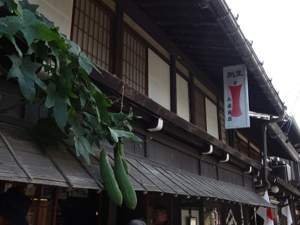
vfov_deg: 37.7
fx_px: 329
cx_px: 150
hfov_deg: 49.0
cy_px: 112
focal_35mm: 38
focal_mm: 6.86
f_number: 3.5
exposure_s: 1/160
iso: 100
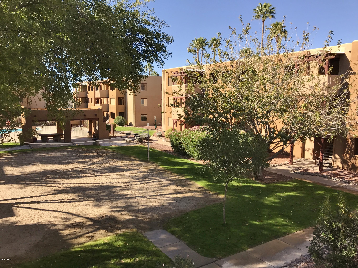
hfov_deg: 63.4
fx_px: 290
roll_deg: -1.1
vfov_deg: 49.7
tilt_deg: -6.9
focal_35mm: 28
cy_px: 134
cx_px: 179
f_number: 1.8
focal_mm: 3.99
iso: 20
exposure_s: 1/1330
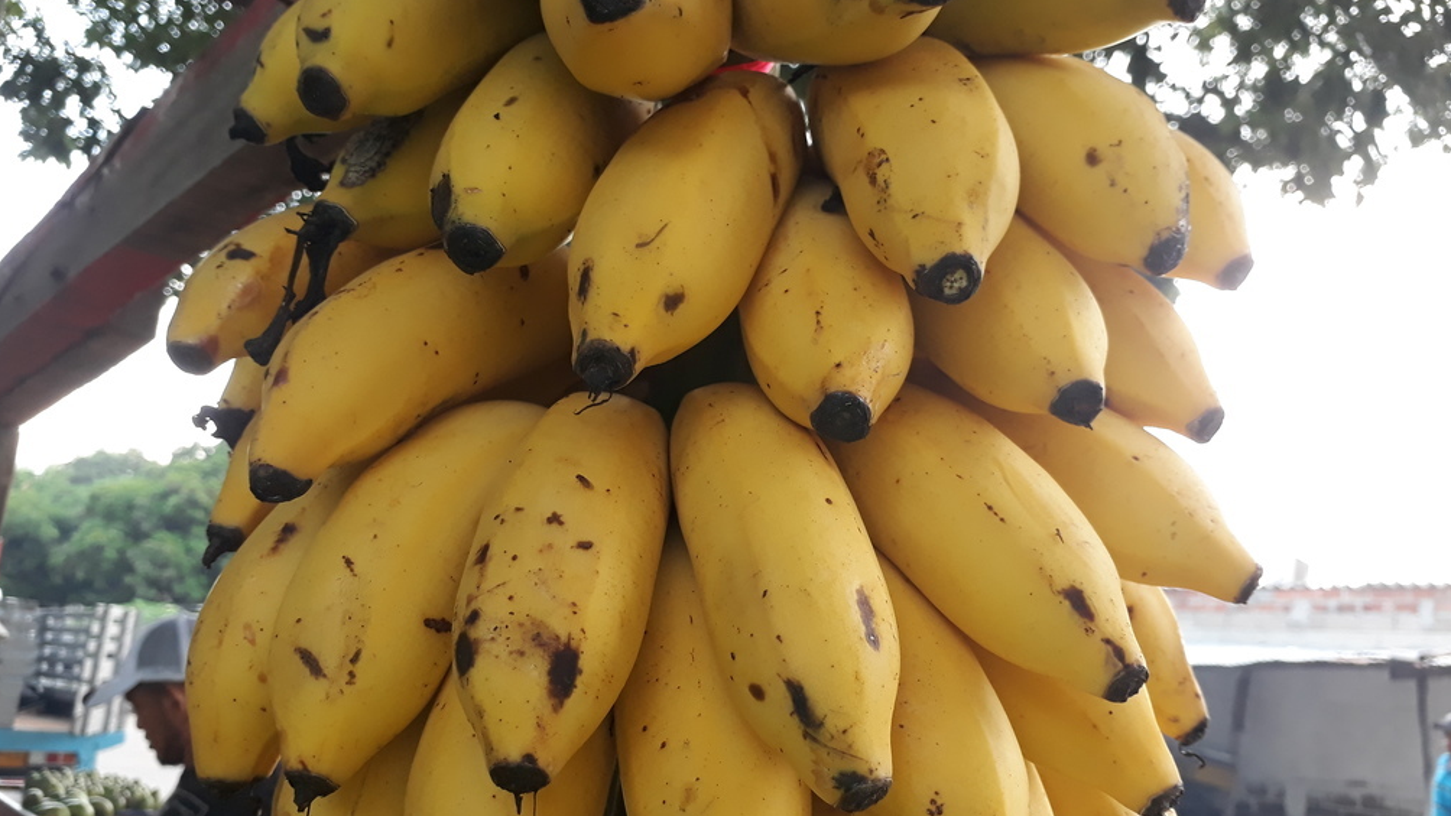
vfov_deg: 38.8
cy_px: 477
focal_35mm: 30
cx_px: 727
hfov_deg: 64.3
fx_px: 1154
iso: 80
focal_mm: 3.6
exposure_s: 1/30
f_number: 1.9
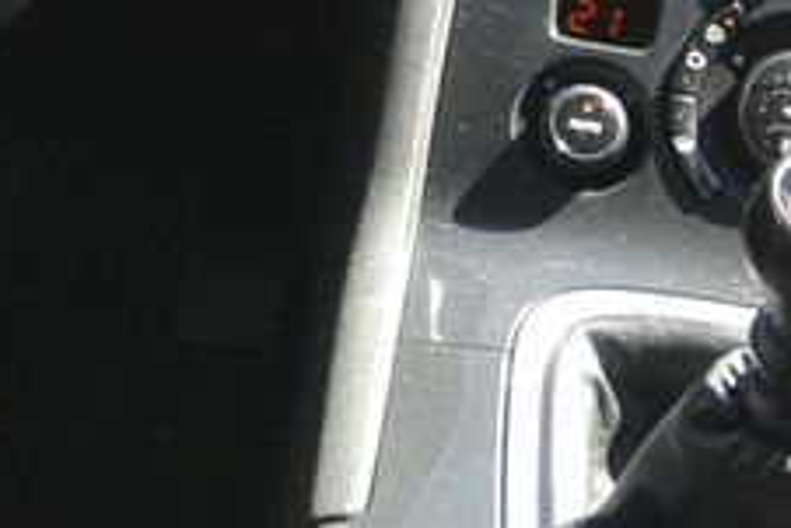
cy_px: -149
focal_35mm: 136
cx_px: -102
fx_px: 2990
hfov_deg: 14.7
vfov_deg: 9.9
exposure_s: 1/250
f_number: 3.5
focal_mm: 11.4
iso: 180
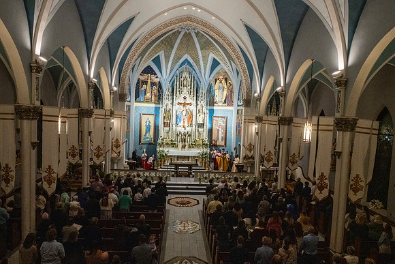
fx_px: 291
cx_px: 198
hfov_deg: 68.4
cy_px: 132
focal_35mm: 26
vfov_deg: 48.8
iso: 5000
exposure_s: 1/60
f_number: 16
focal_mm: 26.5
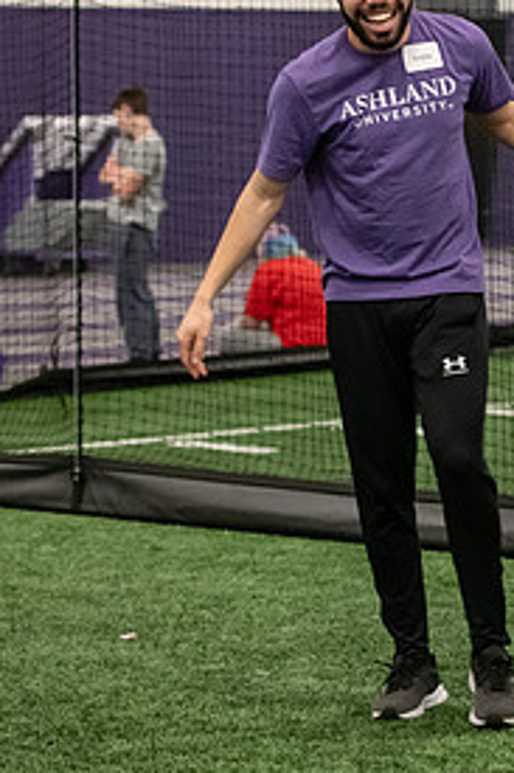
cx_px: 652
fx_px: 3709
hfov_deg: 7.8
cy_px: 302
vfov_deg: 11.9
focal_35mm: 173
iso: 4000
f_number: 3.2
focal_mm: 82
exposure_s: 1/320
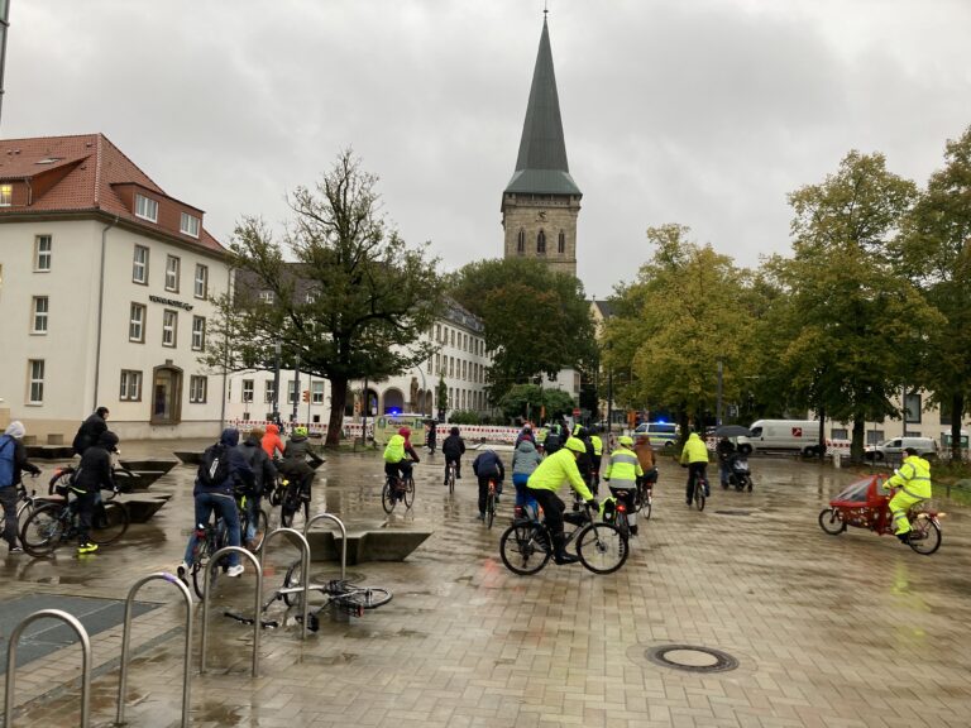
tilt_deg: +3.0
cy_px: 364
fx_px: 785
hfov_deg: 63.4
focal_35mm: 28
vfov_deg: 49.7
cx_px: 486
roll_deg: -1.4
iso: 50
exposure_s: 1/121
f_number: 1.8
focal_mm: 3.99
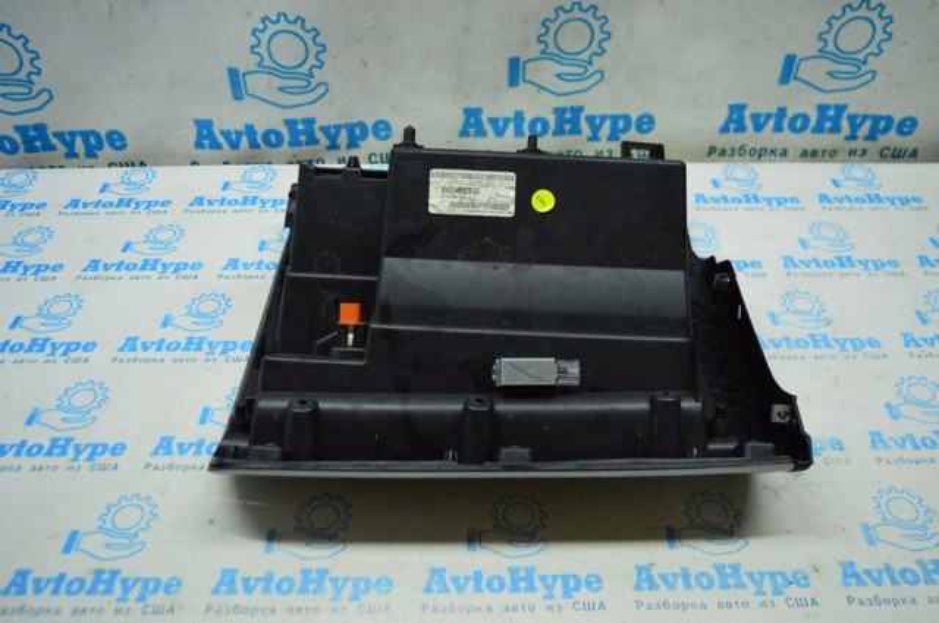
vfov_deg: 43.5
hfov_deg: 62.0
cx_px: 470
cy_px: 312
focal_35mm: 30
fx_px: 781
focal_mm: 20
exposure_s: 1/1000
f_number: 4
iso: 6400
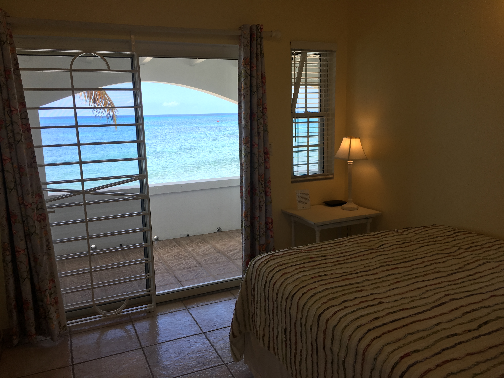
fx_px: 422
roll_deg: +1.1
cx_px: 252
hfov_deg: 61.7
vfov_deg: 48.2
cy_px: 189
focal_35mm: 29
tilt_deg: -9.7
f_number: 2.2
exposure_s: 1/128
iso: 25
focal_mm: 4.15
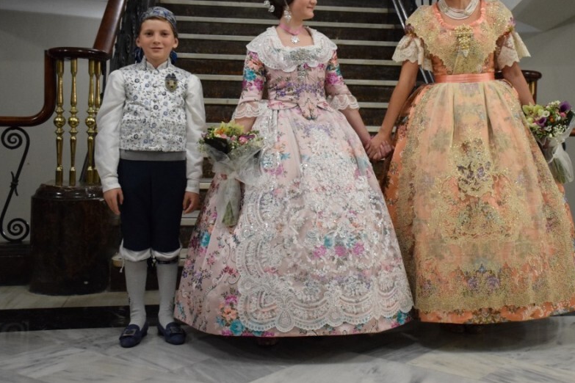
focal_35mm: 51
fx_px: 815
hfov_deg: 38.6
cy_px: 144
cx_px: 370
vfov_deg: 26.4
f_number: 3.8
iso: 3200
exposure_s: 1/80
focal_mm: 26
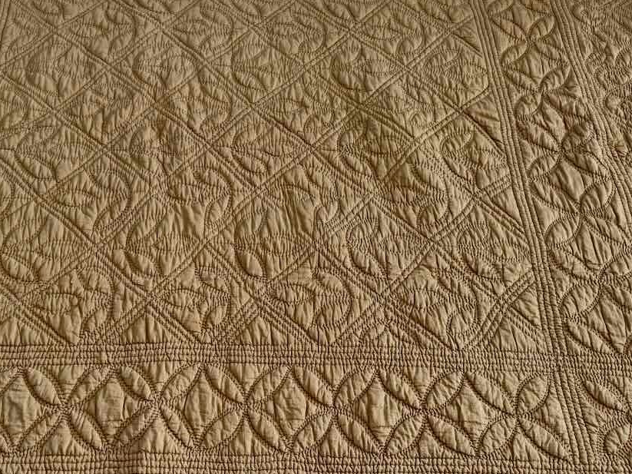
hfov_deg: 52.1
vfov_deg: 40.2
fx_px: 639
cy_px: 319
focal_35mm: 35
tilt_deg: -61.7
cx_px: 237
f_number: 1.78
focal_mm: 6.76
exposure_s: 1/220
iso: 64
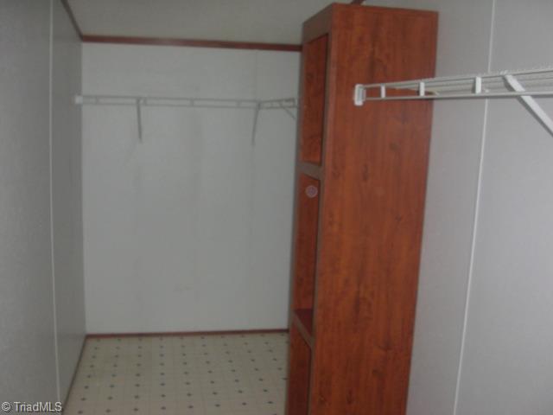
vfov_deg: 39.7
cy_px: 208
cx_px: 276
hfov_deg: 51.4
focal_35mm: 36
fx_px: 575
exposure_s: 1/60
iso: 200
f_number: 2.8
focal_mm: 6.3
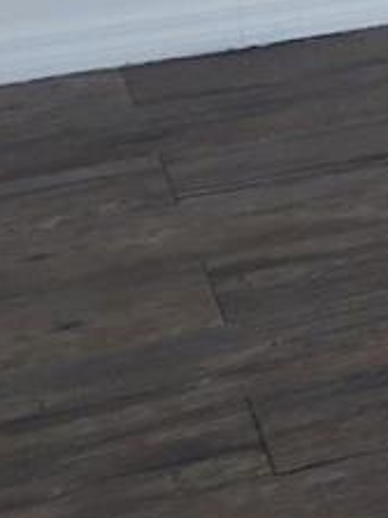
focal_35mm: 129
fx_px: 1930
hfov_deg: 10.5
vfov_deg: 13.7
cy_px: -397
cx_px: 799
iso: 125
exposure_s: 1/30
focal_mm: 4.1
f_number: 3
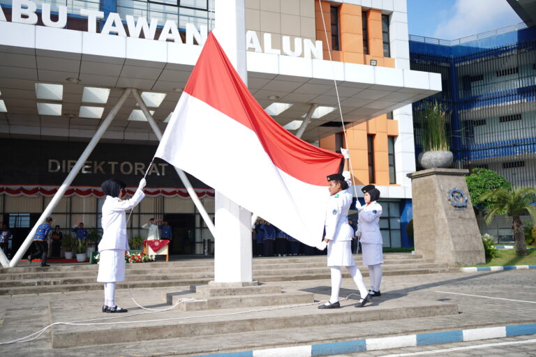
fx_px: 521
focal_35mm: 35
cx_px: 268
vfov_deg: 37.9
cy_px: 178
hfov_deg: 54.4
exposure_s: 1/800
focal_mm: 35
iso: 50
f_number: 2.5
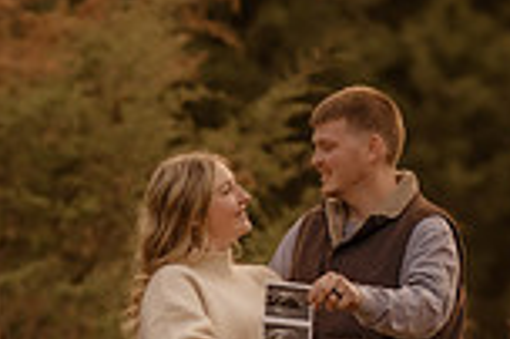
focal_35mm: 325
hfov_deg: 6.3
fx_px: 4599
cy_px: 482
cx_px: 161
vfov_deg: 4.2
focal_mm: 85
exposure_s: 1/1250
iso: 320
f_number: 1.4
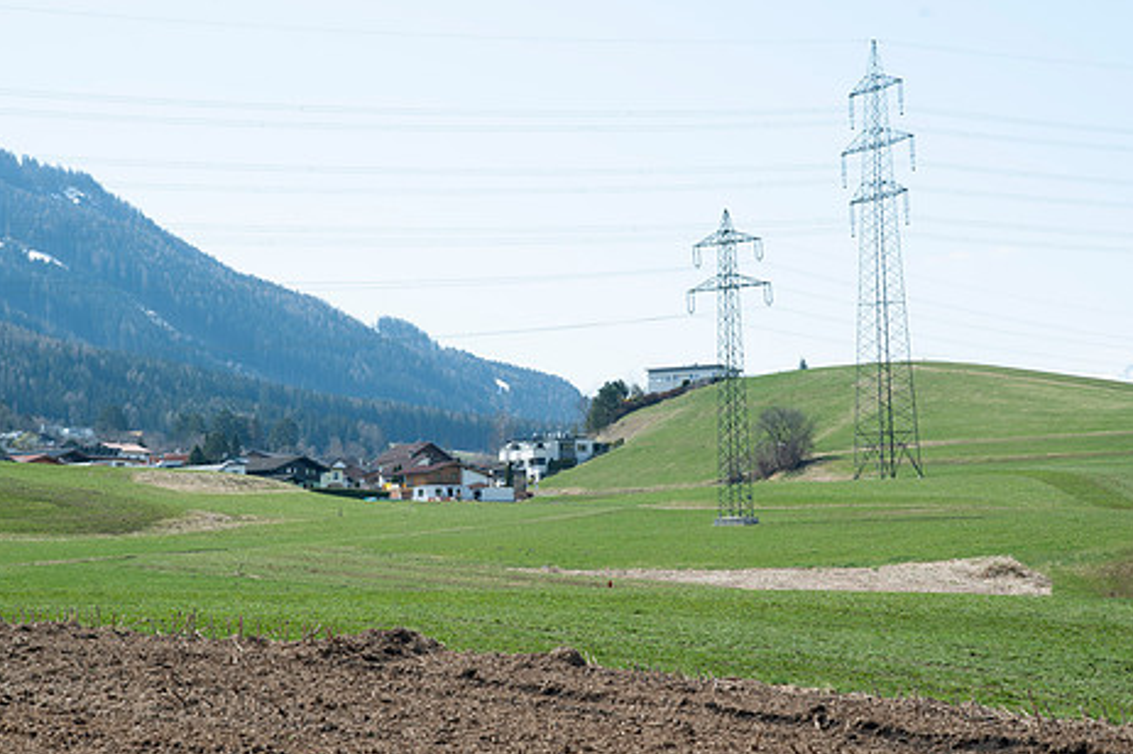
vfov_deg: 14.5
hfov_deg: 21.7
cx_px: 563
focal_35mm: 94
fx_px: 2956
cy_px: 431
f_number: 11
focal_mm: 75
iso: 200
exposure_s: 1/250
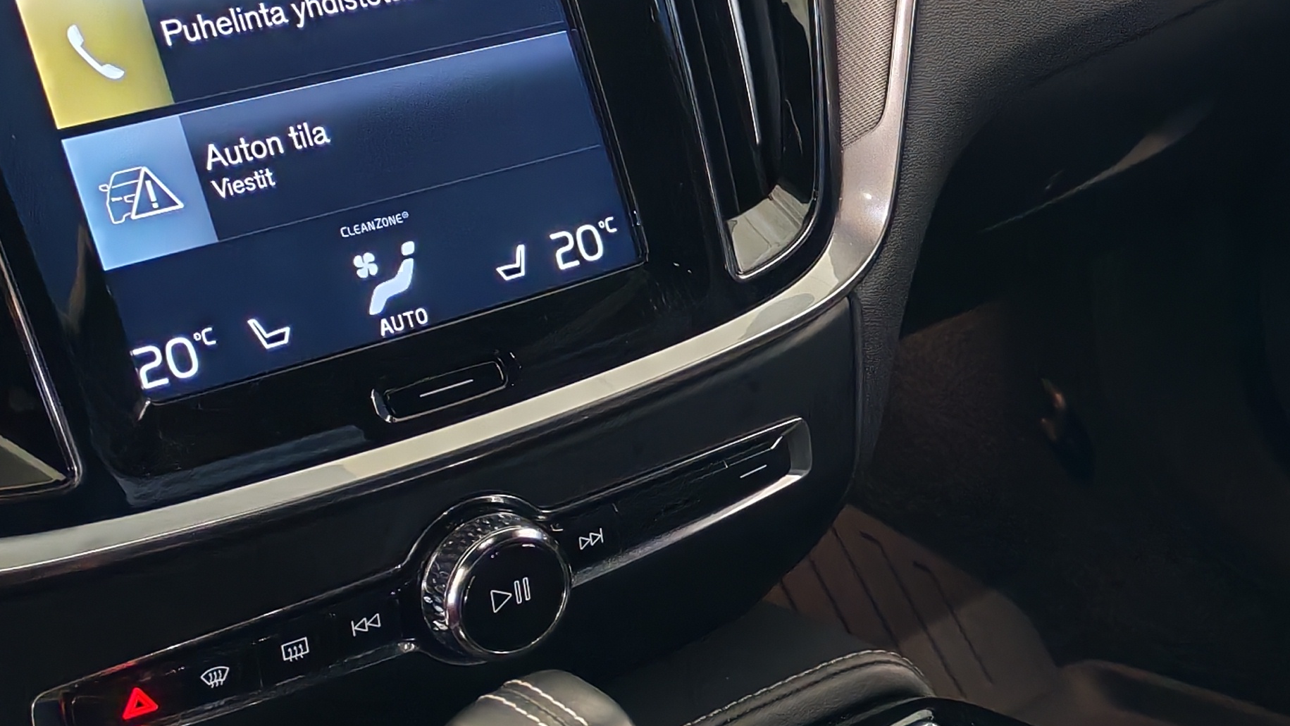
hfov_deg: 26.1
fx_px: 2668
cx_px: 1206
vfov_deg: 15.5
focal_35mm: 78
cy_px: 334
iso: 1250
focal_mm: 6.12
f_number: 1.9
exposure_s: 1/100
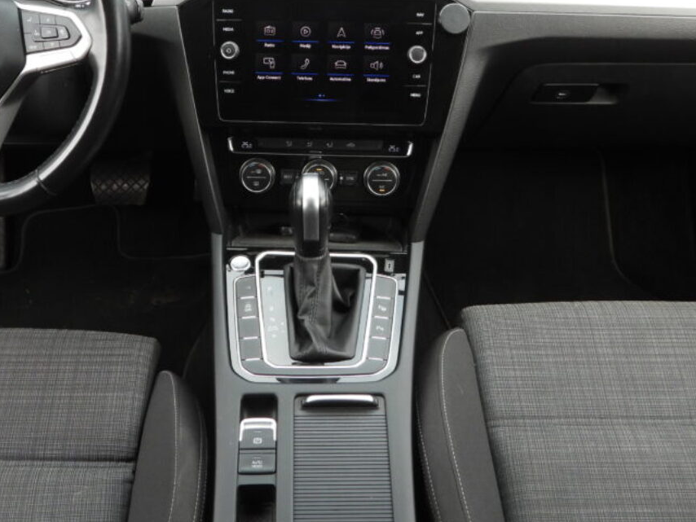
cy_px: 200
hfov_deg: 42.0
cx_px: 311
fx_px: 905
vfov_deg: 32.1
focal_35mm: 45
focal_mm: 4.3
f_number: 2.8
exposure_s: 1/100
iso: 100
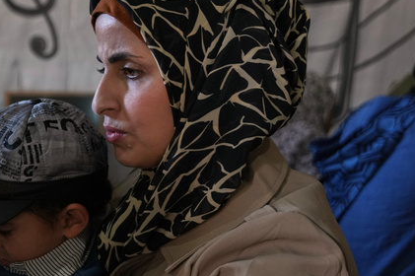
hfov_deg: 24.7
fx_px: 852
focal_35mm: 74
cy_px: 117
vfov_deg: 18.4
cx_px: -88
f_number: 2.8
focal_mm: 30.4
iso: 640
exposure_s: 1/100
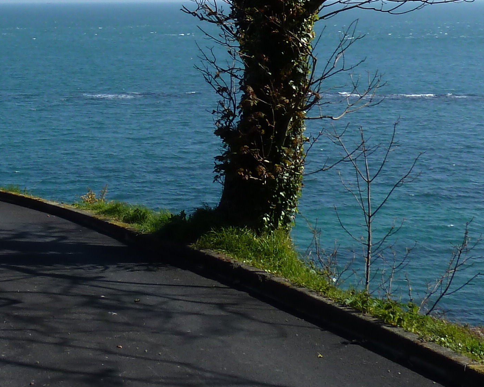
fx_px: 1003
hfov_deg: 25.9
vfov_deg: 20.2
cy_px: -104
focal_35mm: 70
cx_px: 10
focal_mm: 4.1
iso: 80
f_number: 4.5
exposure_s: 1/500
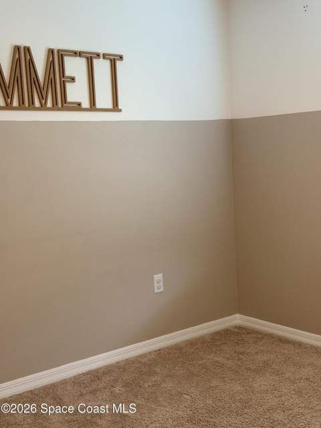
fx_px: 593
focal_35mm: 48
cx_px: 160
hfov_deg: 30.3
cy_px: 214
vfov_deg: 39.7
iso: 200
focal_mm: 6.76
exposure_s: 1/120
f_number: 1.78
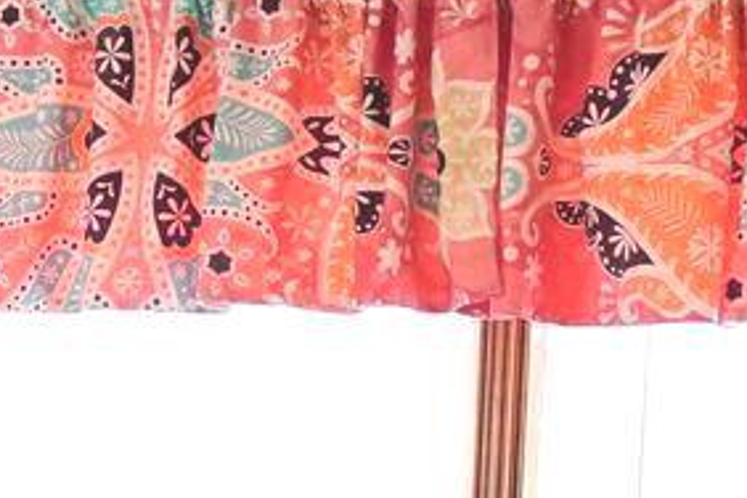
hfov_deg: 11.8
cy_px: 928
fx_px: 3610
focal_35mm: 174
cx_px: 177
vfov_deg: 7.6
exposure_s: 1/160
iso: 1600
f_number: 3.5
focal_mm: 16
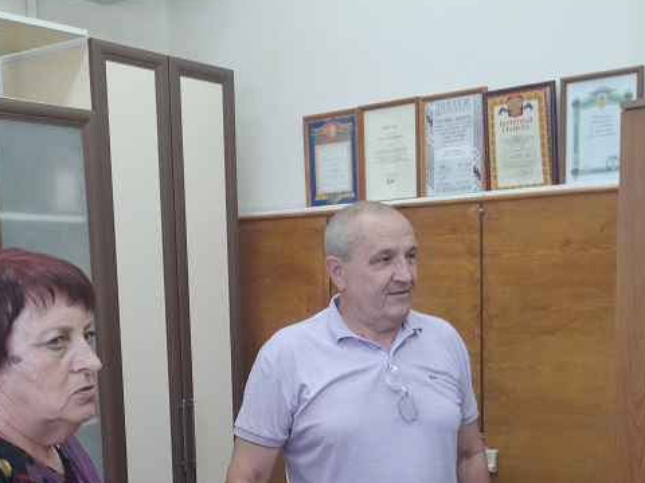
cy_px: 435
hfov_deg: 37.5
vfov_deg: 27.5
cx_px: 318
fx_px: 950
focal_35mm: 51
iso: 125
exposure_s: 1/50
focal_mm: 4.6
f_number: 2
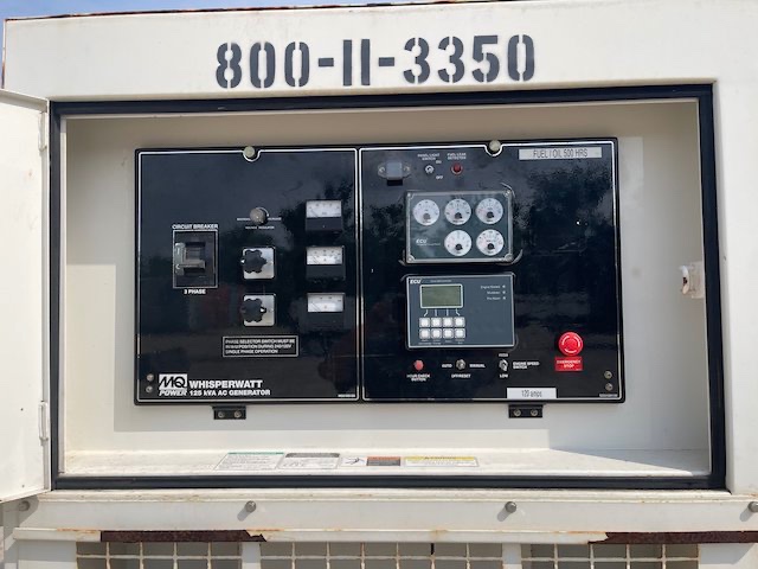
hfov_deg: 69.4
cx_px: 379
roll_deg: -1.5
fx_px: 547
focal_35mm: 25
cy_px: 284
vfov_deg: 54.9
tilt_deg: +1.5
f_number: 1.6
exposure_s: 1/4717
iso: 32
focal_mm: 5.1
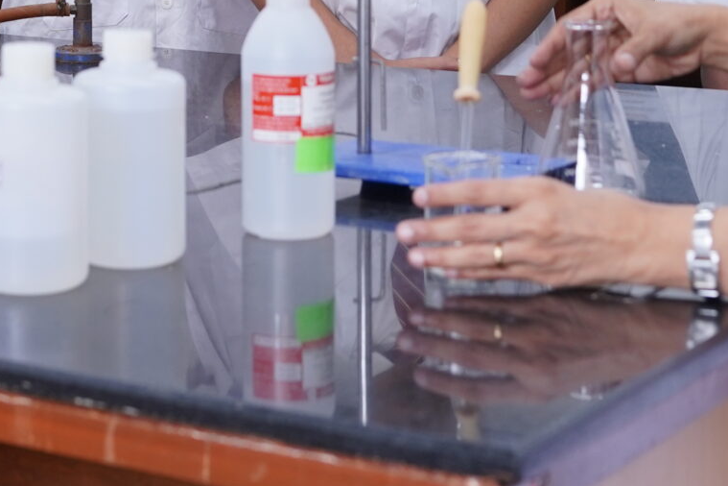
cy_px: -321
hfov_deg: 17.2
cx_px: 117
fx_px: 2386
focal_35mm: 118
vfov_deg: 11.0
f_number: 4
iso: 500
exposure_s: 1/80
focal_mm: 35
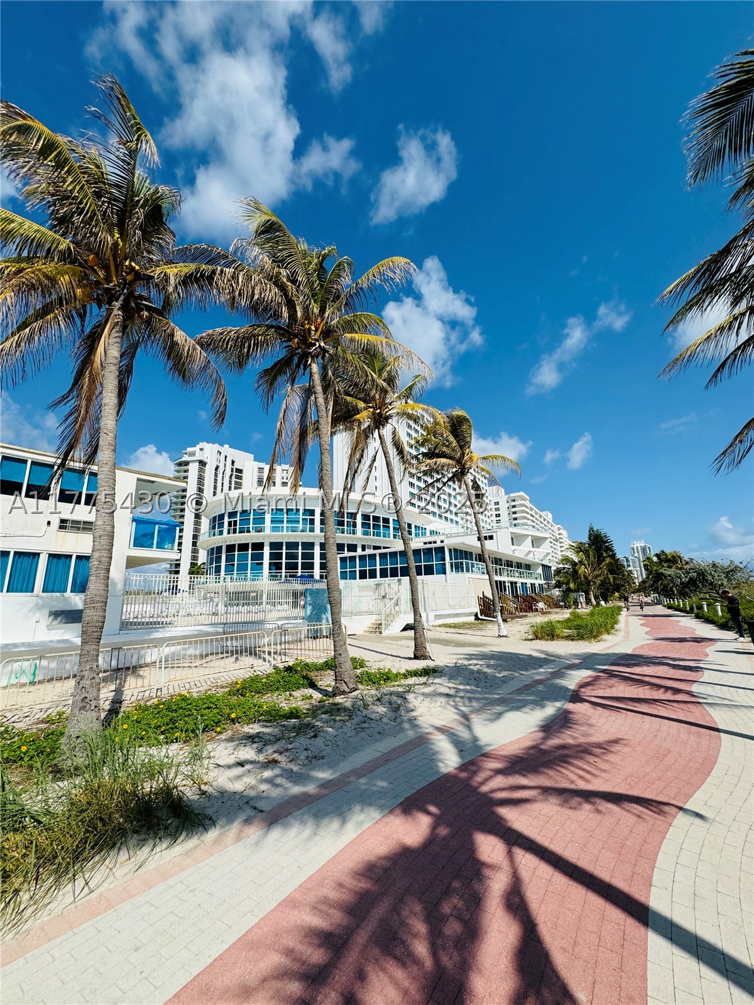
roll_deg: +1.9
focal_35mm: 14
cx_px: 377
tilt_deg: +13.6
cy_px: 502
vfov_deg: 102.1
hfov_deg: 85.7
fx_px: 407
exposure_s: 1/4630
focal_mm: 2.22
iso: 50
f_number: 2.2
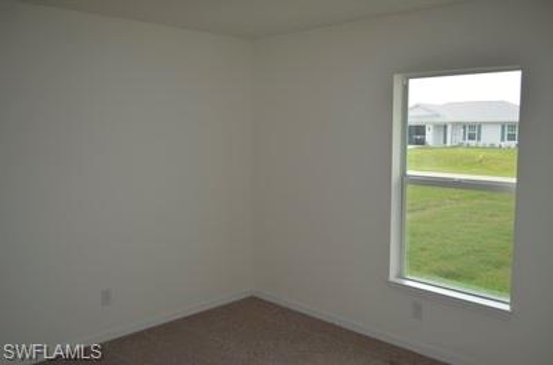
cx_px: 276
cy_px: 182
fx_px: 505
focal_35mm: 33
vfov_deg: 39.7
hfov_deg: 57.4
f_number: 3.8
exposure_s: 1/200
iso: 100
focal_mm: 22
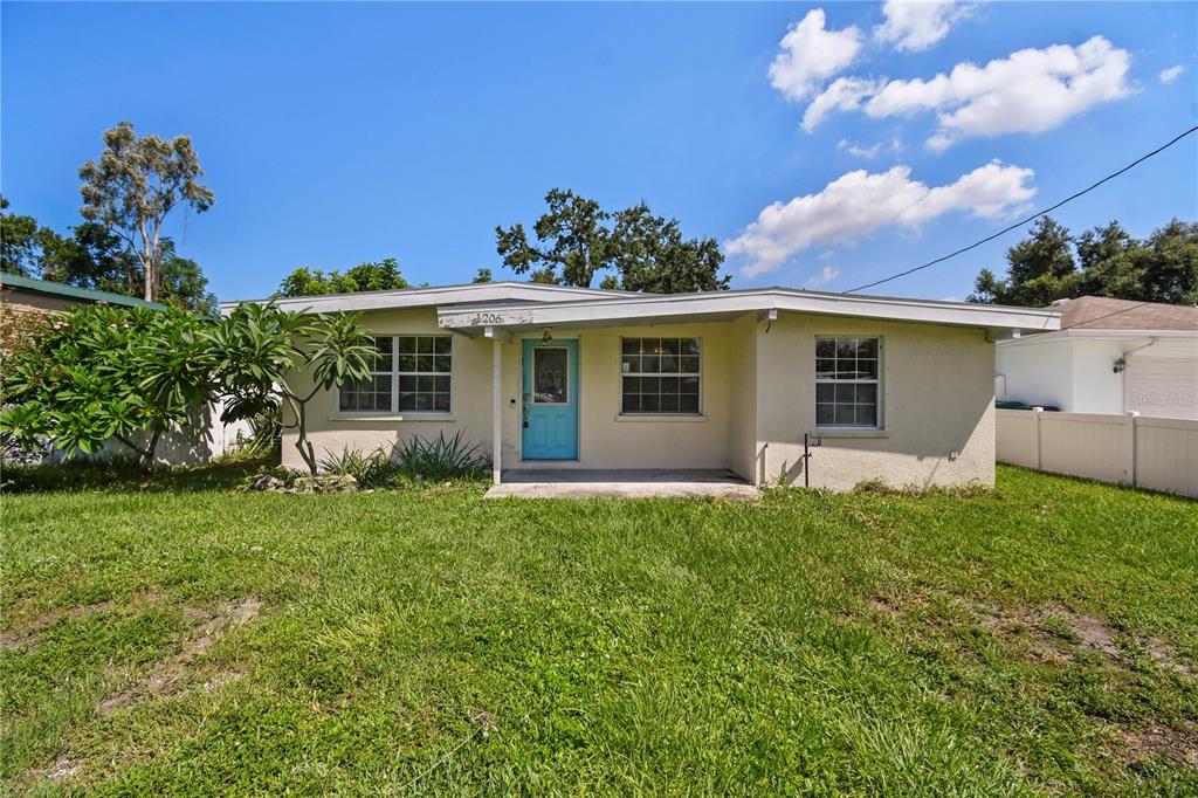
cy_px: 399
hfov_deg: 100.4
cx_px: 599
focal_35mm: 15
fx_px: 499
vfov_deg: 77.3
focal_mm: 10
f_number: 7.1
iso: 800
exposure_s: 1/5000
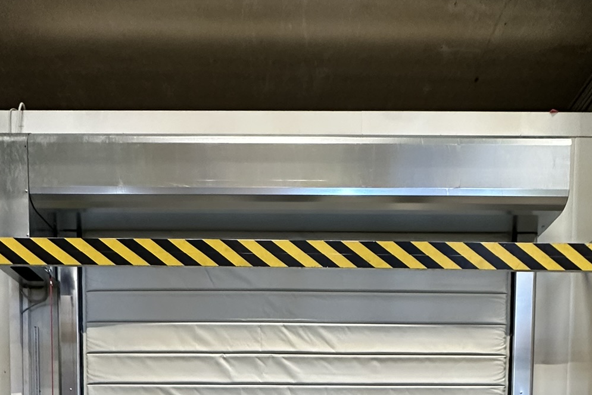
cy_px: 526
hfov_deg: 61.9
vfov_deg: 32.0
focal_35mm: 30
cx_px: 295
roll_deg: -0.5
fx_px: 493
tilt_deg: -2.4
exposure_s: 1/50
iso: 320
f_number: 2.2
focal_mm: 2.22
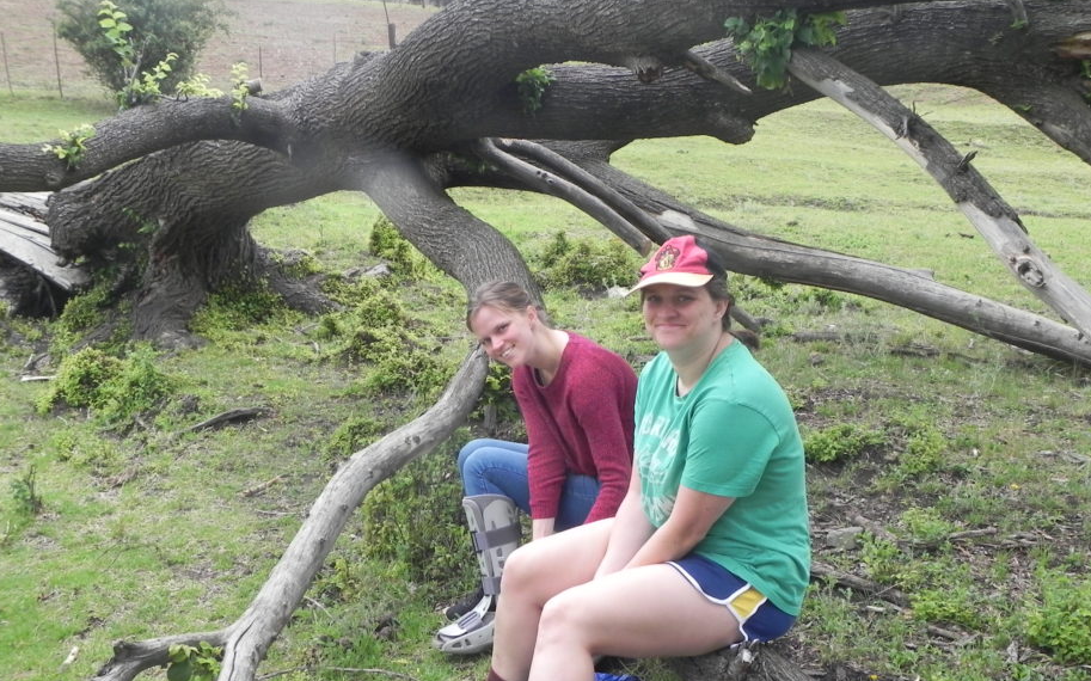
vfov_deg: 29.1
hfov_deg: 45.3
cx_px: 583
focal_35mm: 44
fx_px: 1308
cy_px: 406
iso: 160
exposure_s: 1/177
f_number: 5
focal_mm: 6.6
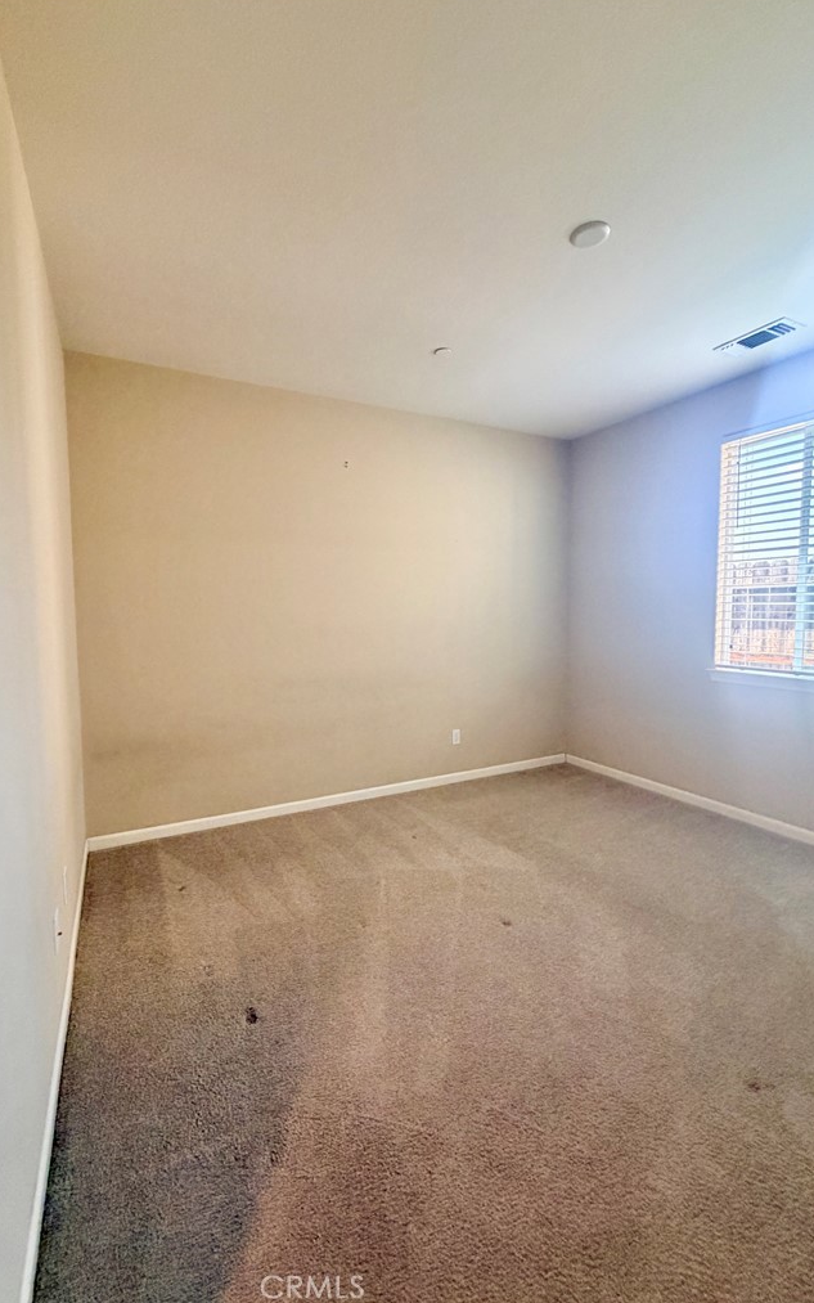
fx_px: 532
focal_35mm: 15
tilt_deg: -4.0
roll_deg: +1.1
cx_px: 375
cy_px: 647
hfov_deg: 74.7
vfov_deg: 101.5
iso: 320
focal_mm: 2.22
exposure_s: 1/60
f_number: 2.2
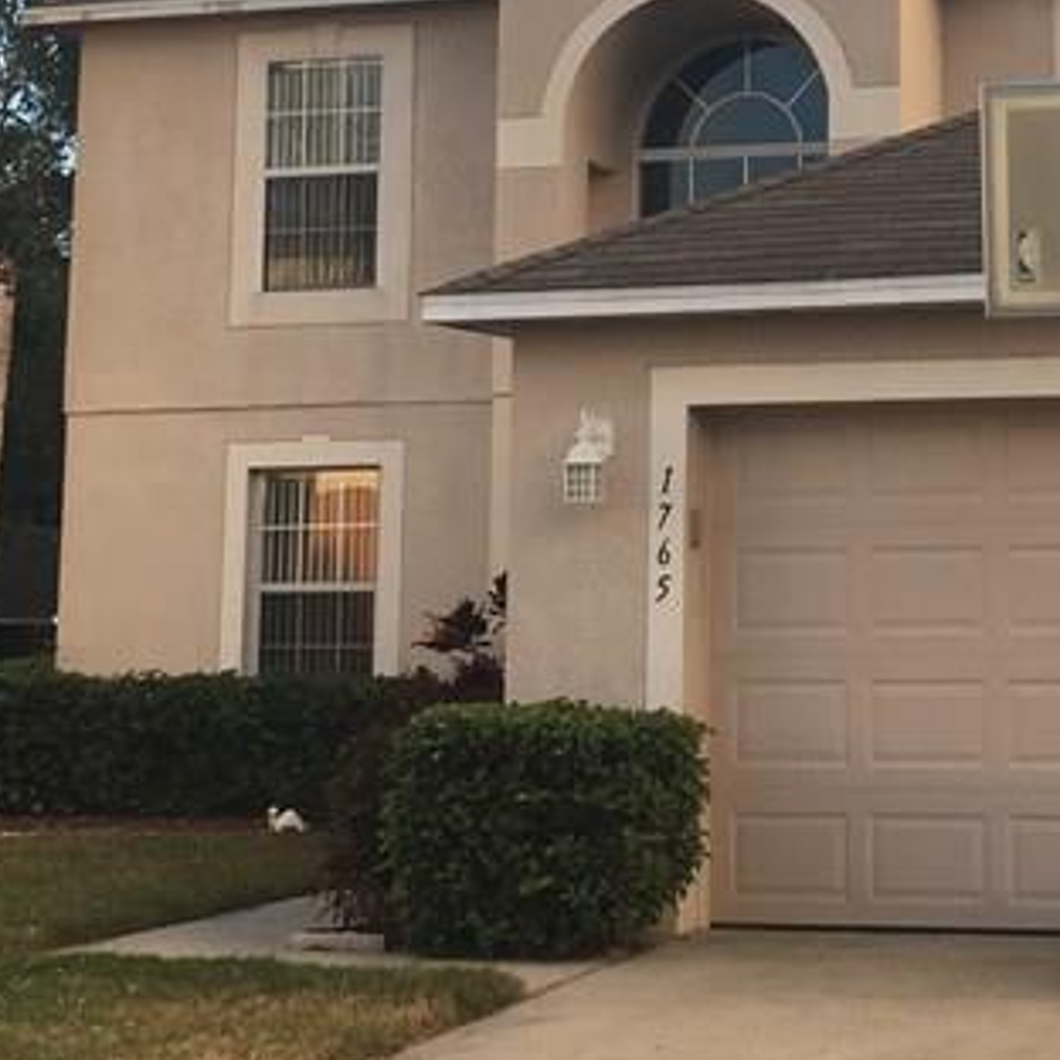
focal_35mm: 84
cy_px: 156
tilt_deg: +7.2
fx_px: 2910
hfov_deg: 20.2
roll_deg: +0.2
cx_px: 955
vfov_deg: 20.3
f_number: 2.2
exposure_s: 1/225
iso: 25
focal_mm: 4.15
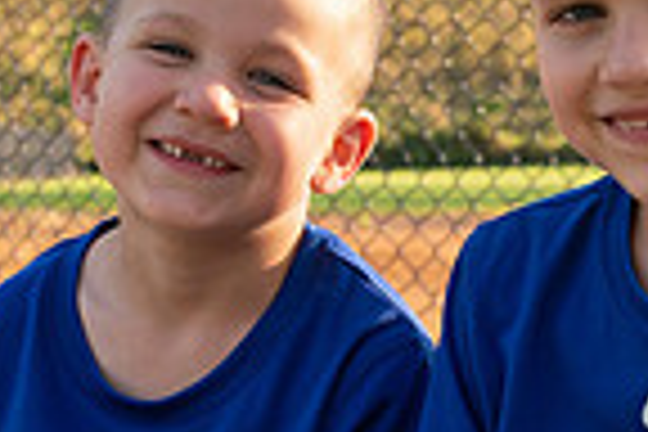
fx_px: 2538
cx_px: 414
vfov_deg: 9.7
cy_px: 308
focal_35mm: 141
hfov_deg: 14.5
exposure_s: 1/250
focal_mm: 35
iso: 400
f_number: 6.3
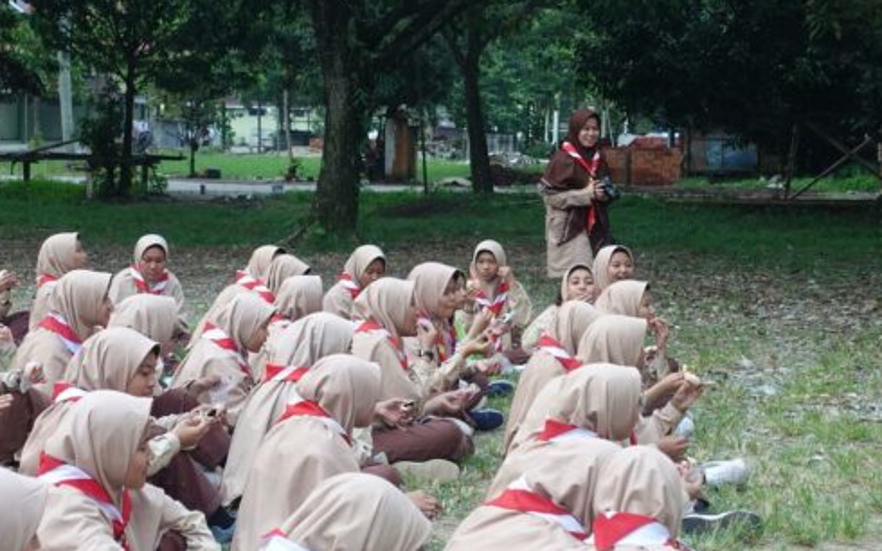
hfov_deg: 27.5
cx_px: 410
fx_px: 1802
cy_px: 309
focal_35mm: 75
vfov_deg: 17.4
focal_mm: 17.59
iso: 200
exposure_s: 1/50
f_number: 2.8
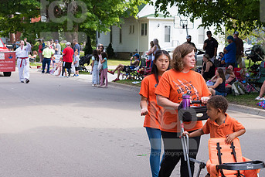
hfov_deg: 21.8
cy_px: 129
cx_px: 174
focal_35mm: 93
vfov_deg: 14.7
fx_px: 685
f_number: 6.3
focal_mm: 55
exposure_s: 1/500
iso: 640
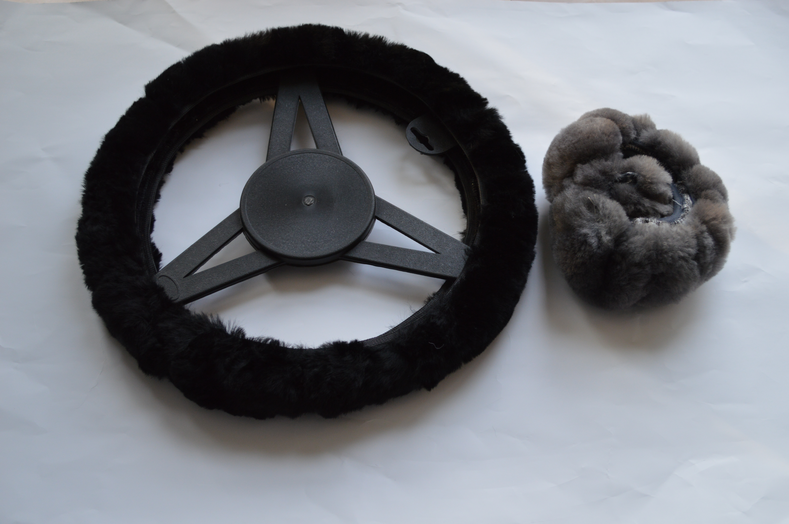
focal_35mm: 39
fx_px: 854
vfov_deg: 34.1
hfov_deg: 49.6
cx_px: 394
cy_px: 262
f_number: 4.2
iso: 400
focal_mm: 26
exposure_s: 1/80
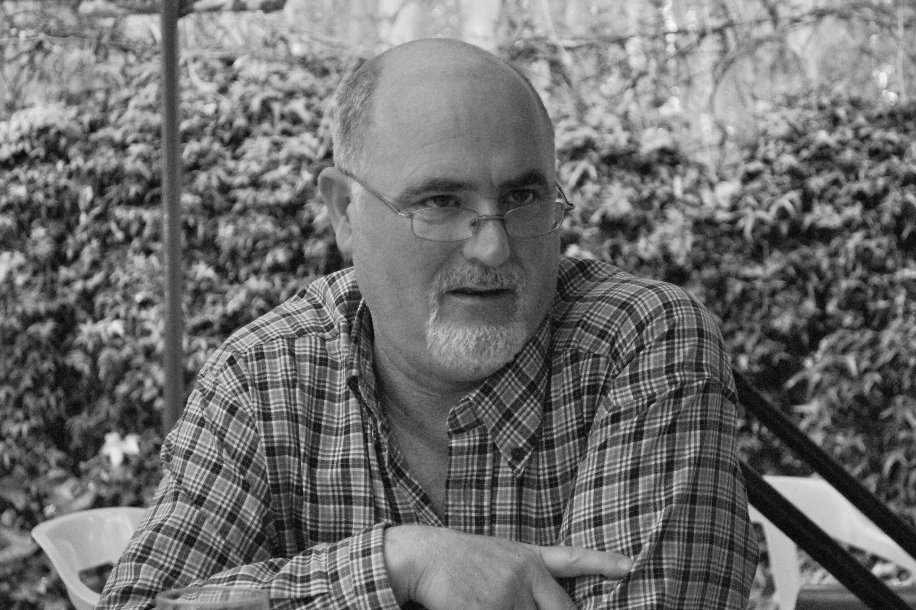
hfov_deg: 24.3
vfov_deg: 16.4
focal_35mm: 84
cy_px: 302
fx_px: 2124
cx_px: 463
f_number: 5.6
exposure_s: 1/400
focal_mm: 55
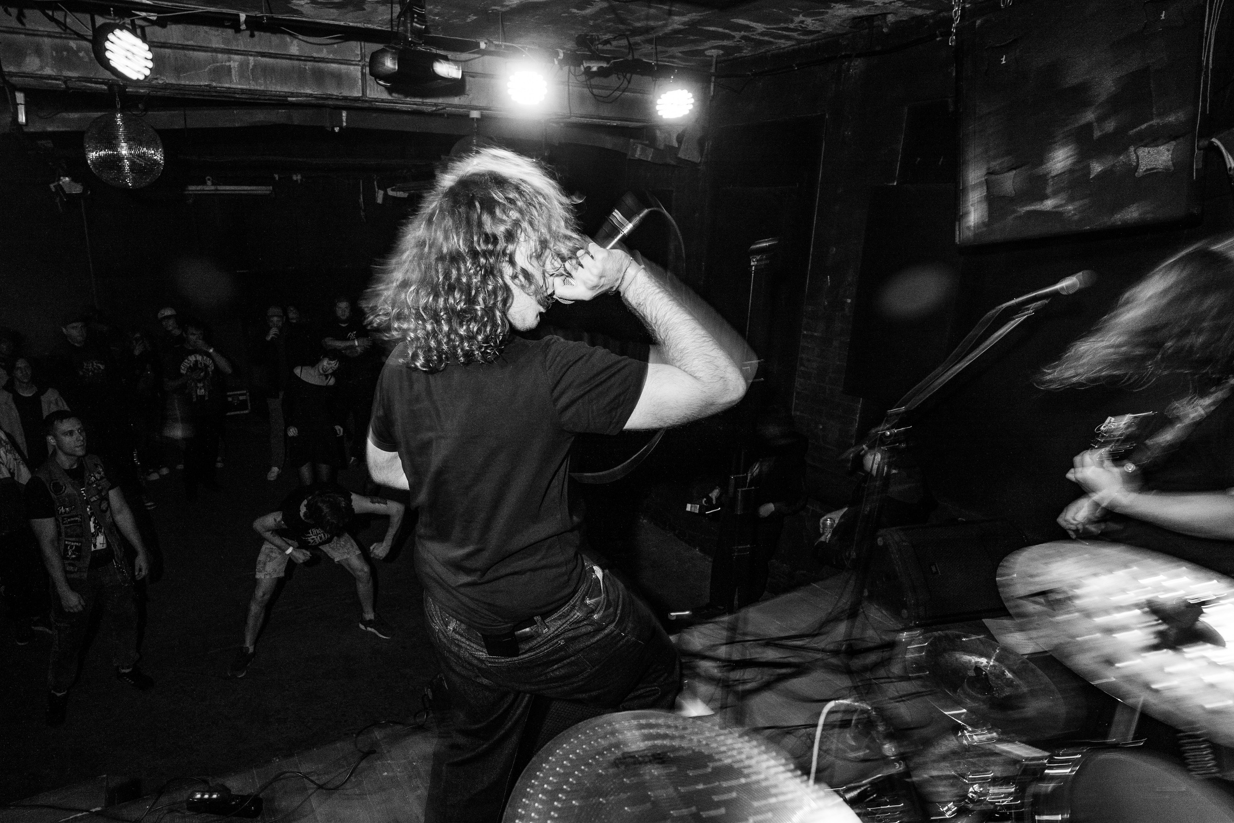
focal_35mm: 20
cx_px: 519
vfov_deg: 61.8
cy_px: 456
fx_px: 686
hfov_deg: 83.3
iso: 500
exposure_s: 1/15
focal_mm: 17
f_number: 5
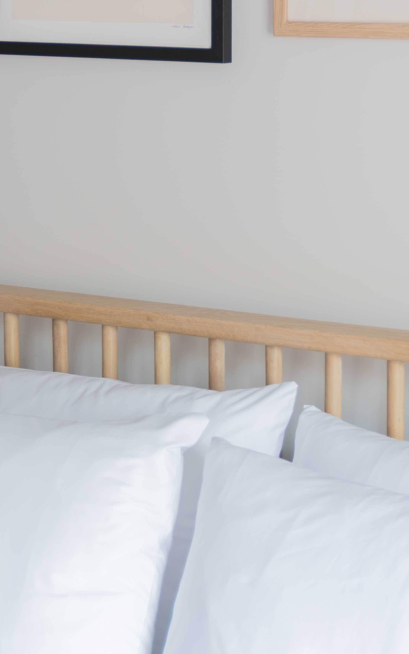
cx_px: 144
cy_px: 141
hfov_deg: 13.3
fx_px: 1748
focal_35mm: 98
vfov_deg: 21.0
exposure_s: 1/125
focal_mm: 46
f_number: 4
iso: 1600
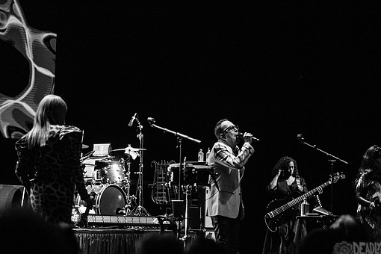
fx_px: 1143
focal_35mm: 108
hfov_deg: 18.9
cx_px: 205
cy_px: 124
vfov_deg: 12.7
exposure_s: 1/640
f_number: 3.2
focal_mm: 95
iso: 1250
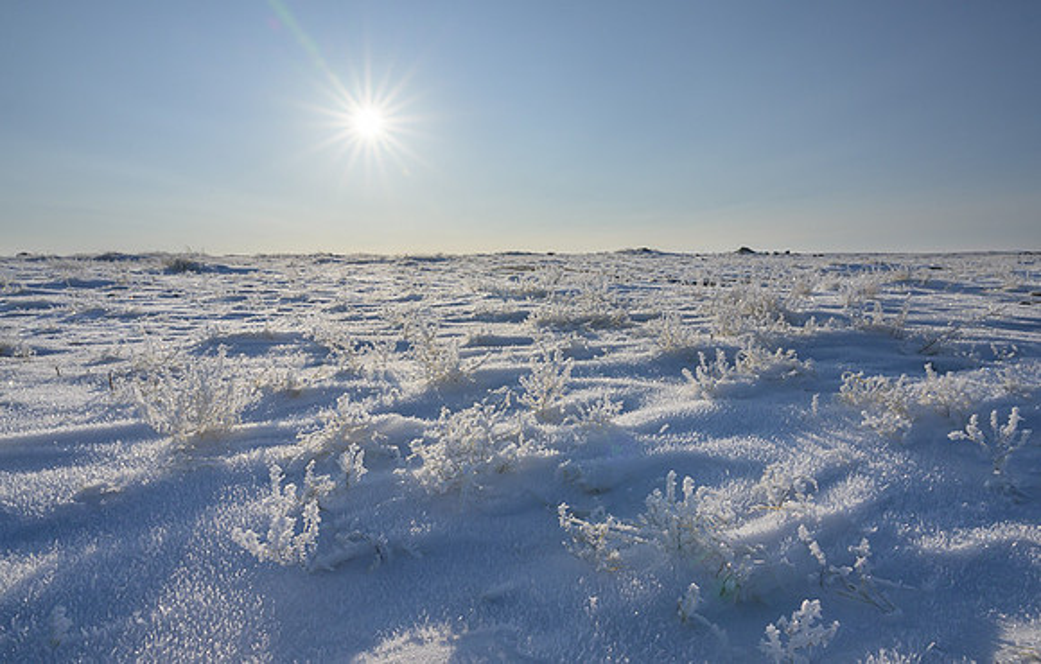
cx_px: 520
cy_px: 317
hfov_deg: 73.7
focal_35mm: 24
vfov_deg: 51.1
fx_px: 694
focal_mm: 24
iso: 320
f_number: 16
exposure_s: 1/1250
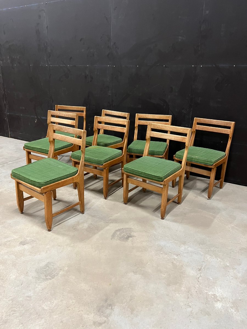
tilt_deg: -18.8
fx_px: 247
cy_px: 164
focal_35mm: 26
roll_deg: -2.8
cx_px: 124
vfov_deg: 67.3
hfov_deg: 53.1
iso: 500
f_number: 1.5
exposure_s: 1/33
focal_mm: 5.7
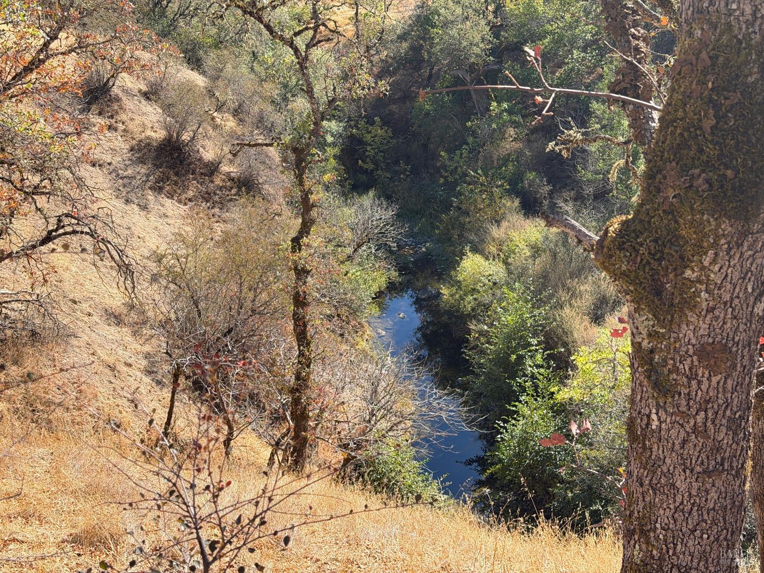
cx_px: 382
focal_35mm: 48
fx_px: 1059
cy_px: 286
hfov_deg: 39.7
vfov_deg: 30.3
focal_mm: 6.76
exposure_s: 1/1330
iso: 64
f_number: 1.78
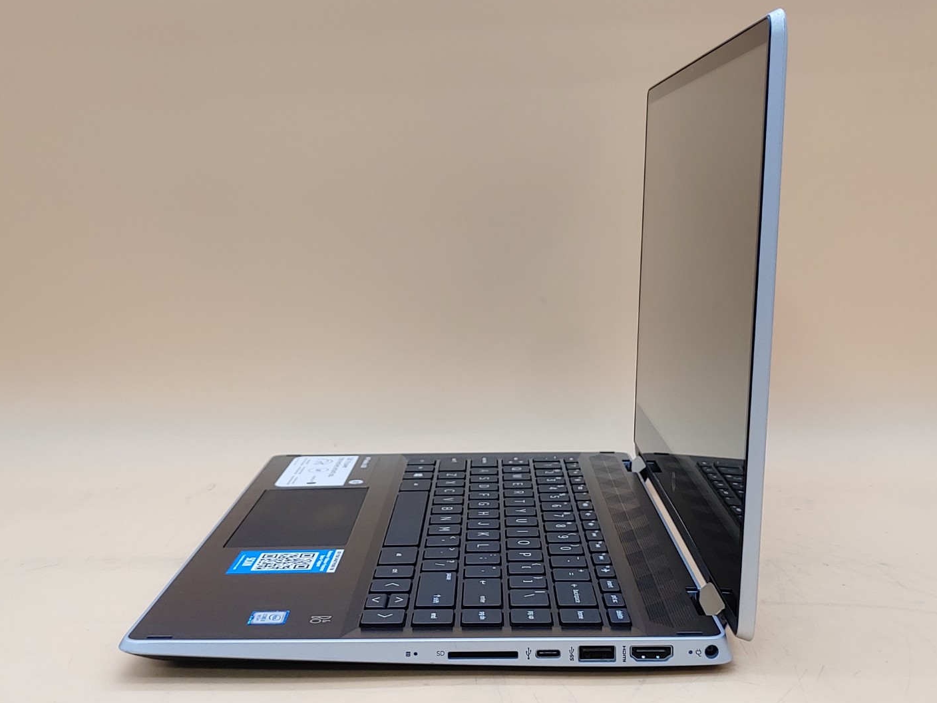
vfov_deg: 32.2
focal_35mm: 45
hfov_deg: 42.1
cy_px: 352
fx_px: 1218
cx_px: 462
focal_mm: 4.36
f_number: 1.8
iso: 50
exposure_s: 1/90
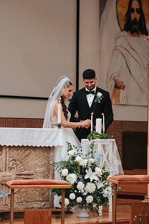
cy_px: 116
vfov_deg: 11.8
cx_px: 82
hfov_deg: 7.9
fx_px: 1080
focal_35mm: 174
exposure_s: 1/200
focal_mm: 110
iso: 1000
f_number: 4
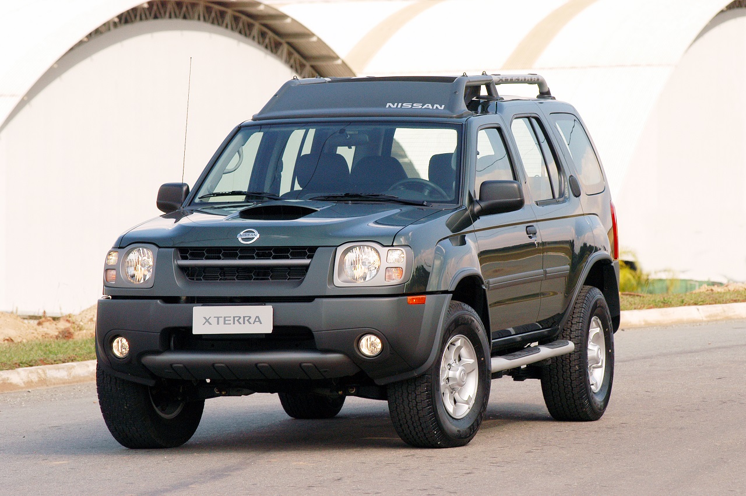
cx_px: 373
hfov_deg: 8.9
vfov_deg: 5.9
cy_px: 248
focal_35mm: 232
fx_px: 4813
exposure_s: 1/640
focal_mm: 155
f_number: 6.3
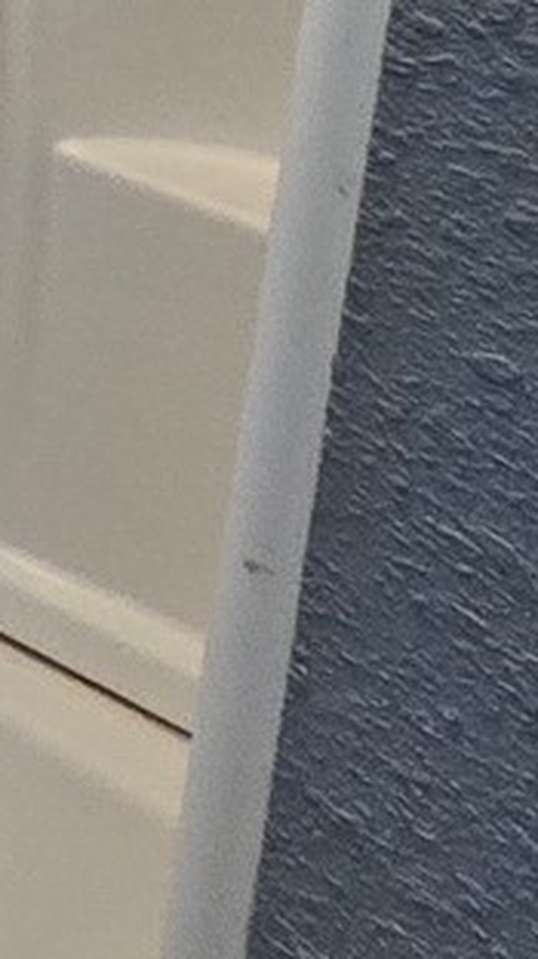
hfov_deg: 6.5
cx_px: -2103
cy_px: -910
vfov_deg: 17.3
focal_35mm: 93
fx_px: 2364
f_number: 2.2
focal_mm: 2.2
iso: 250
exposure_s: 1/60
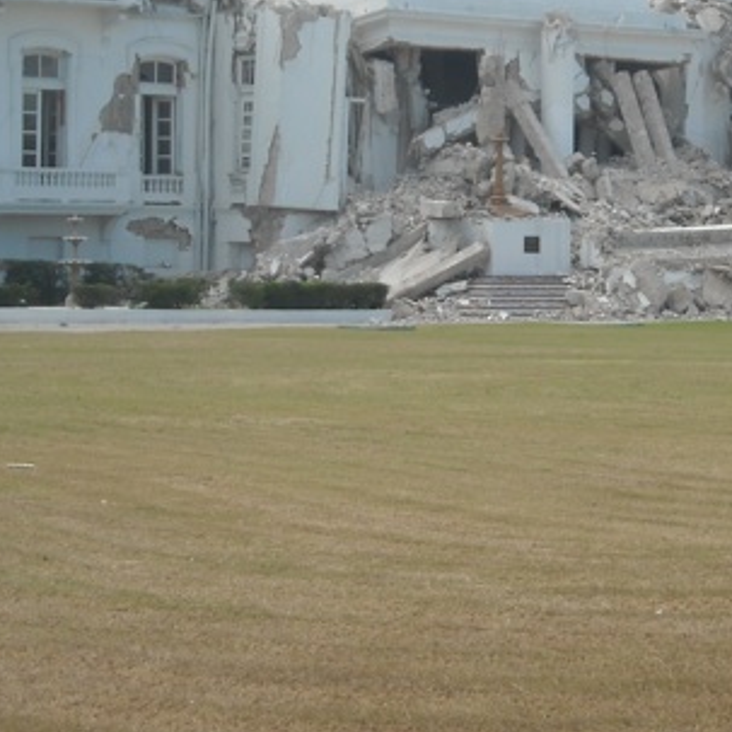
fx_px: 3182
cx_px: 493
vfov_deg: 13.1
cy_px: 234
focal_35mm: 133
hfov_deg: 13.1
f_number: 7.7
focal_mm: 12.3
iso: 64
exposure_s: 1/129
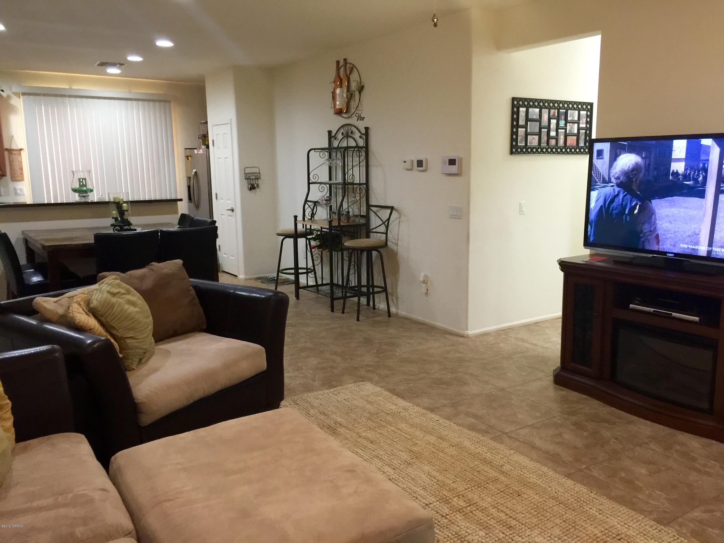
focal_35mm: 29
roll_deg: +0.6
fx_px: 607
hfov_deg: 61.7
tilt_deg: -11.4
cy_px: 272
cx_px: 362
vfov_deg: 48.2
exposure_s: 1/15
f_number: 2.2
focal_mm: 4.15
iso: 100
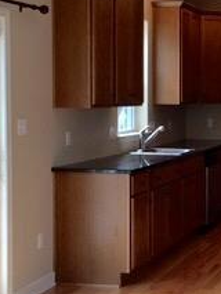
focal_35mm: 87
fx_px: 740
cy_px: 134
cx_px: 250
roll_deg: -0.4
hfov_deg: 16.4
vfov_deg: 22.5
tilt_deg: -2.5
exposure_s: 1/120
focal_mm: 4.15
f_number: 2.2
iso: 32
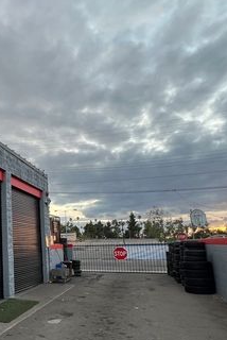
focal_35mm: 27
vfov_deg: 66.4
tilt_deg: +6.1
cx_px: -6
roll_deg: +1.4
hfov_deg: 41.1
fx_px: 255
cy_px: 210
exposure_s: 1/99
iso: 32
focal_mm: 1.57
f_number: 1.8
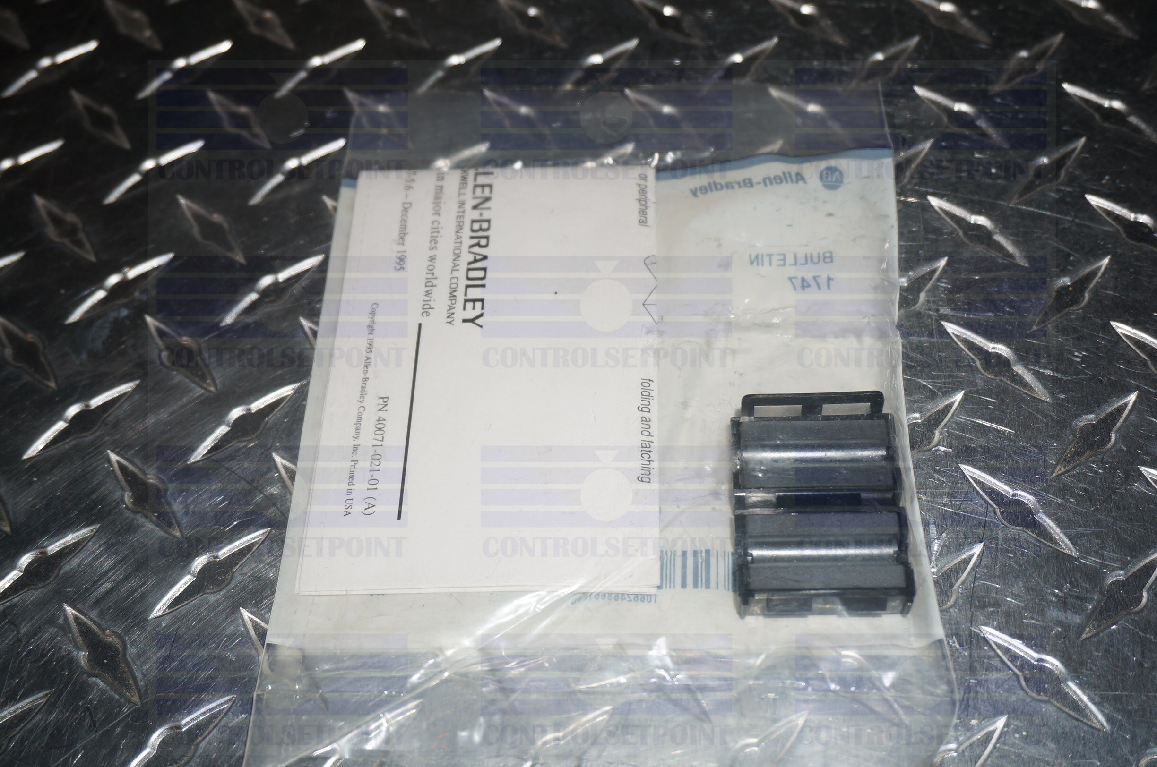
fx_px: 1300
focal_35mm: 40
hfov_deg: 48.0
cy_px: 384
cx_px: 578
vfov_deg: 32.9
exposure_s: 1/60
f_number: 4.5
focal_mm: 27
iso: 125
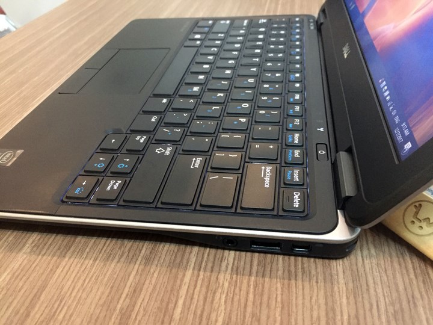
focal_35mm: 29
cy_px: 162
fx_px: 363
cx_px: 216
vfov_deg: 48.2
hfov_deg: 61.7
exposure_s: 1/17
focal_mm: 4.15
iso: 400
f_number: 2.2
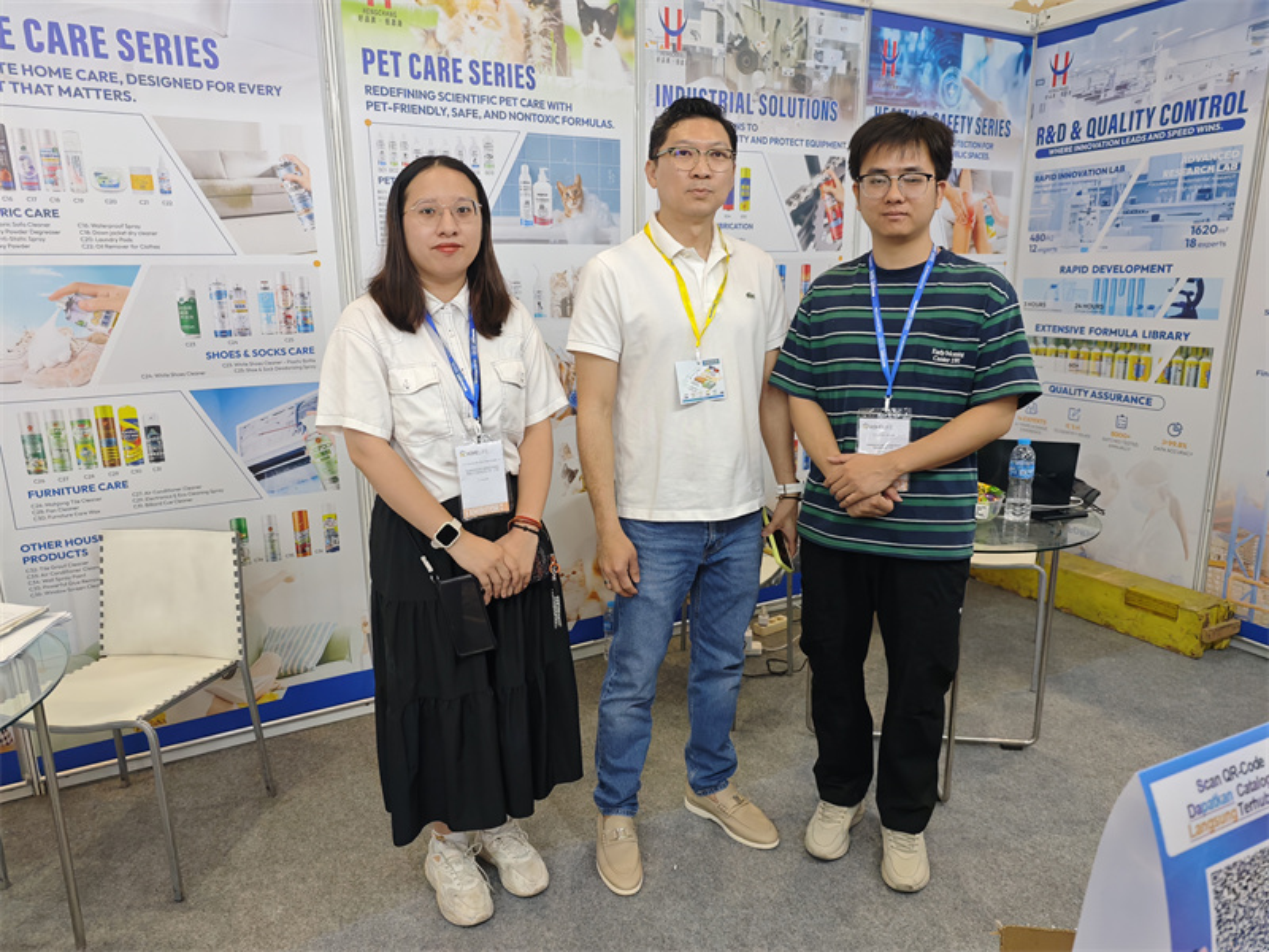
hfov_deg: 73.9
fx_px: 843
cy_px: 476
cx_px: 634
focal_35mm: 23
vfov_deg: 58.9
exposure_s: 1/700
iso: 2500
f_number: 1.63
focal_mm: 8.72
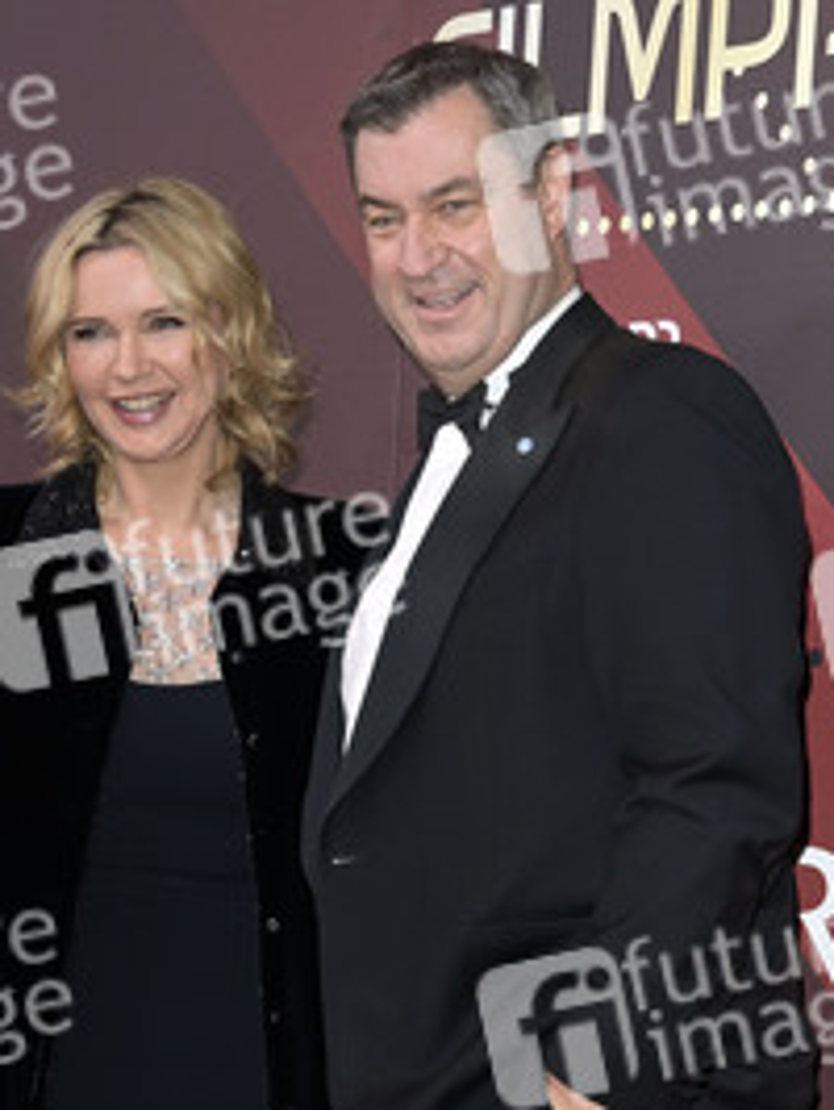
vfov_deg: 18.8
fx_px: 3336
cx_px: 313
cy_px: 801
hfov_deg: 14.2
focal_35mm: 104
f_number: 5.6
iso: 640
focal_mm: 72
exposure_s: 1/250
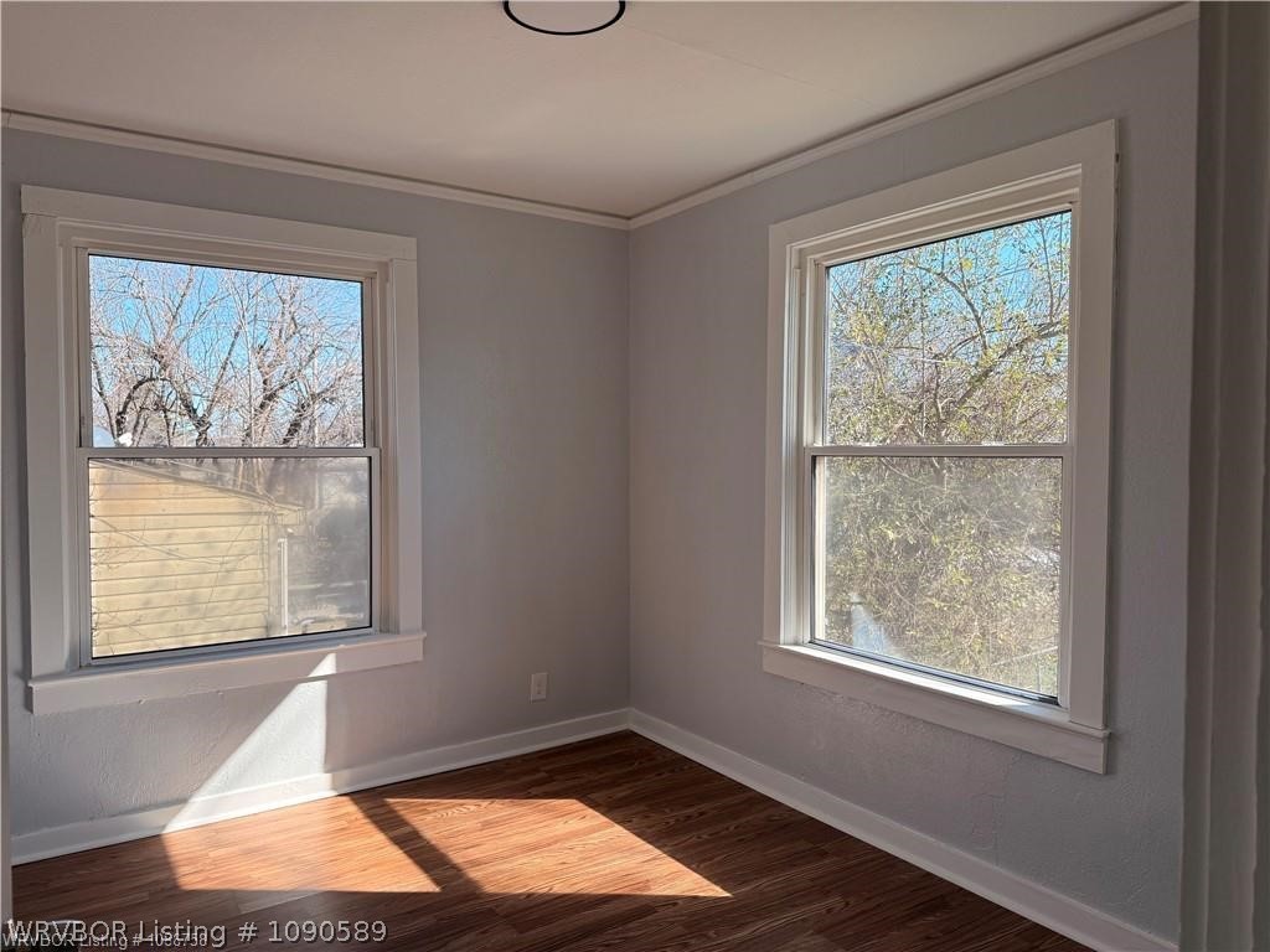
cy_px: 476
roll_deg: +0.5
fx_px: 881
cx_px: 635
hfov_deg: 71.6
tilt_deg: -1.0
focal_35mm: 24
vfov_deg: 56.8
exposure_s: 1/1106
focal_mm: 6.76
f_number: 1.78
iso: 100
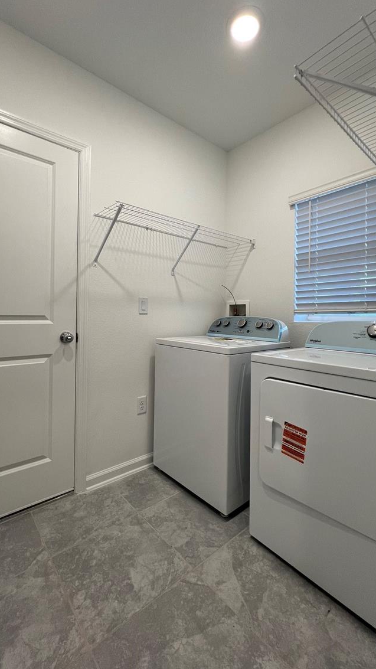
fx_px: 266
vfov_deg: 102.9
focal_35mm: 15
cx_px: 187
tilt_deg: +1.0
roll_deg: -0.2
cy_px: 316
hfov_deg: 70.5
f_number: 1.8
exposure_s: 1/120
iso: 125
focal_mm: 1.57
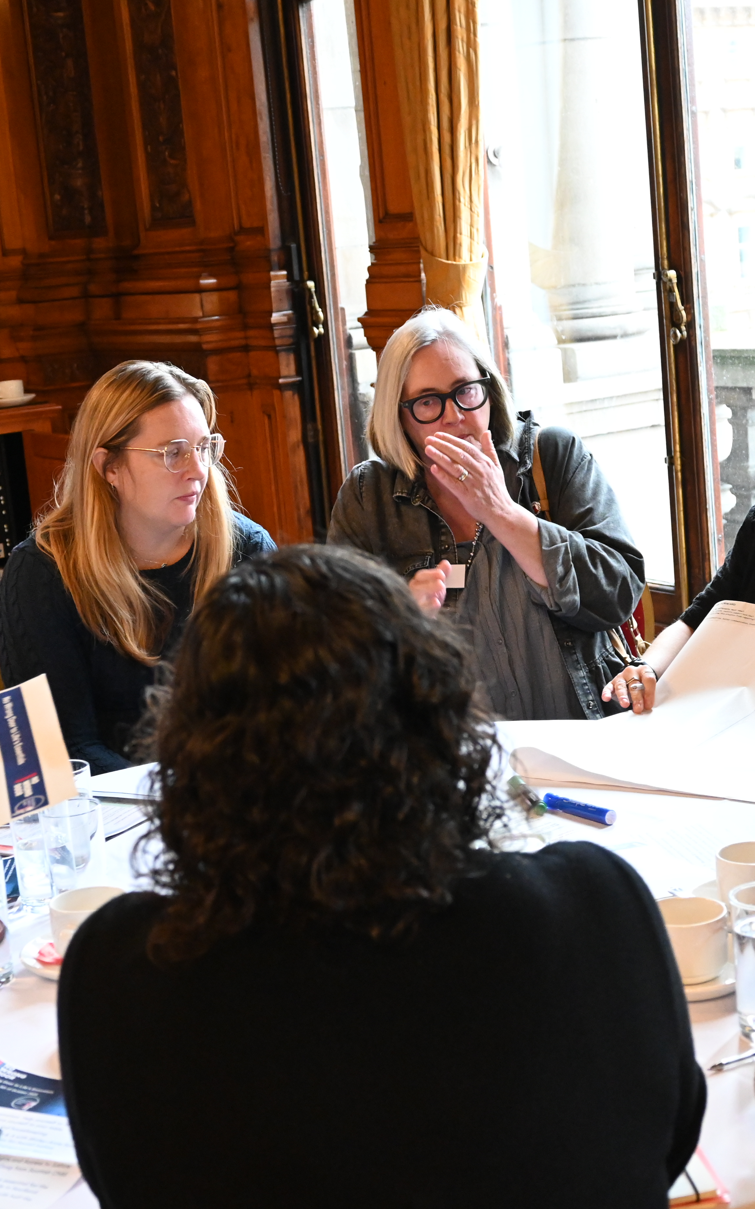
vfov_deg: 33.4
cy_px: 603
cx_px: 446
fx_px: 2014
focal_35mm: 61
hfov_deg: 21.2
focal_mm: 26.5
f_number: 4.2
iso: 3200
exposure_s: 1/125
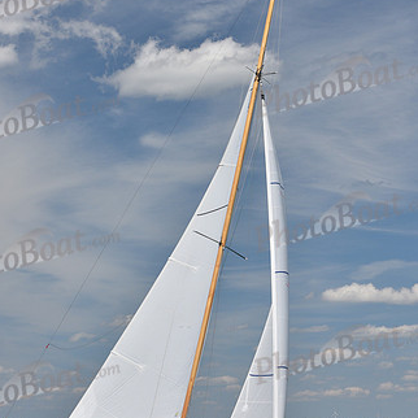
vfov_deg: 15.1
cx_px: 188
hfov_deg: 15.2
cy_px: 170
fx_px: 1571
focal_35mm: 115
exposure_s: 1/800
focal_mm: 75
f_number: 8
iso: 320
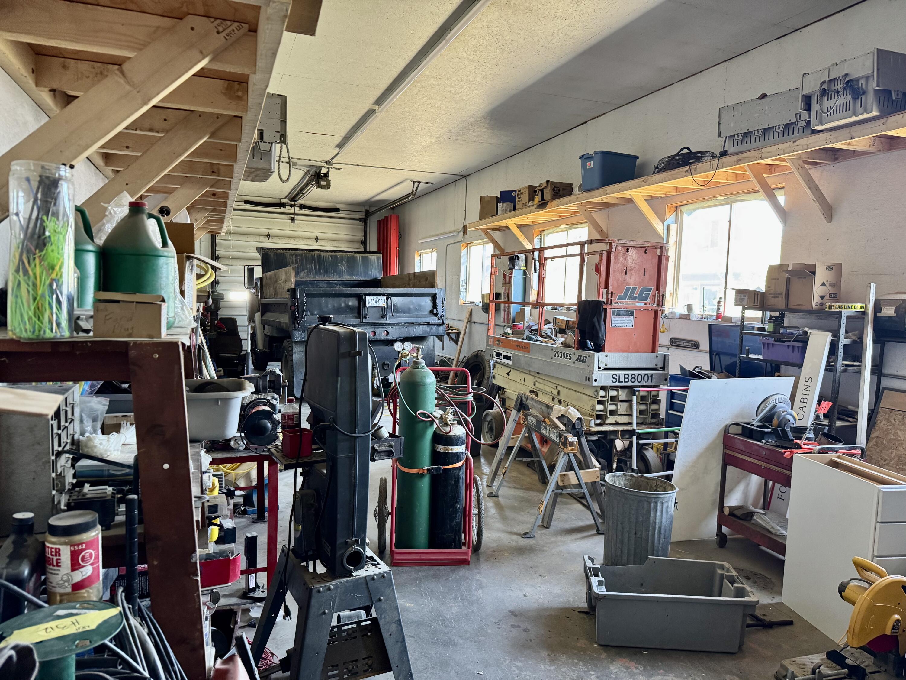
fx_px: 628
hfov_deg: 71.6
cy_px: 340
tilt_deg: -4.0
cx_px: 453
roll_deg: -1.8
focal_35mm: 24
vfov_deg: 56.8
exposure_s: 1/60
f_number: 1.78
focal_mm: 6.76
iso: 320
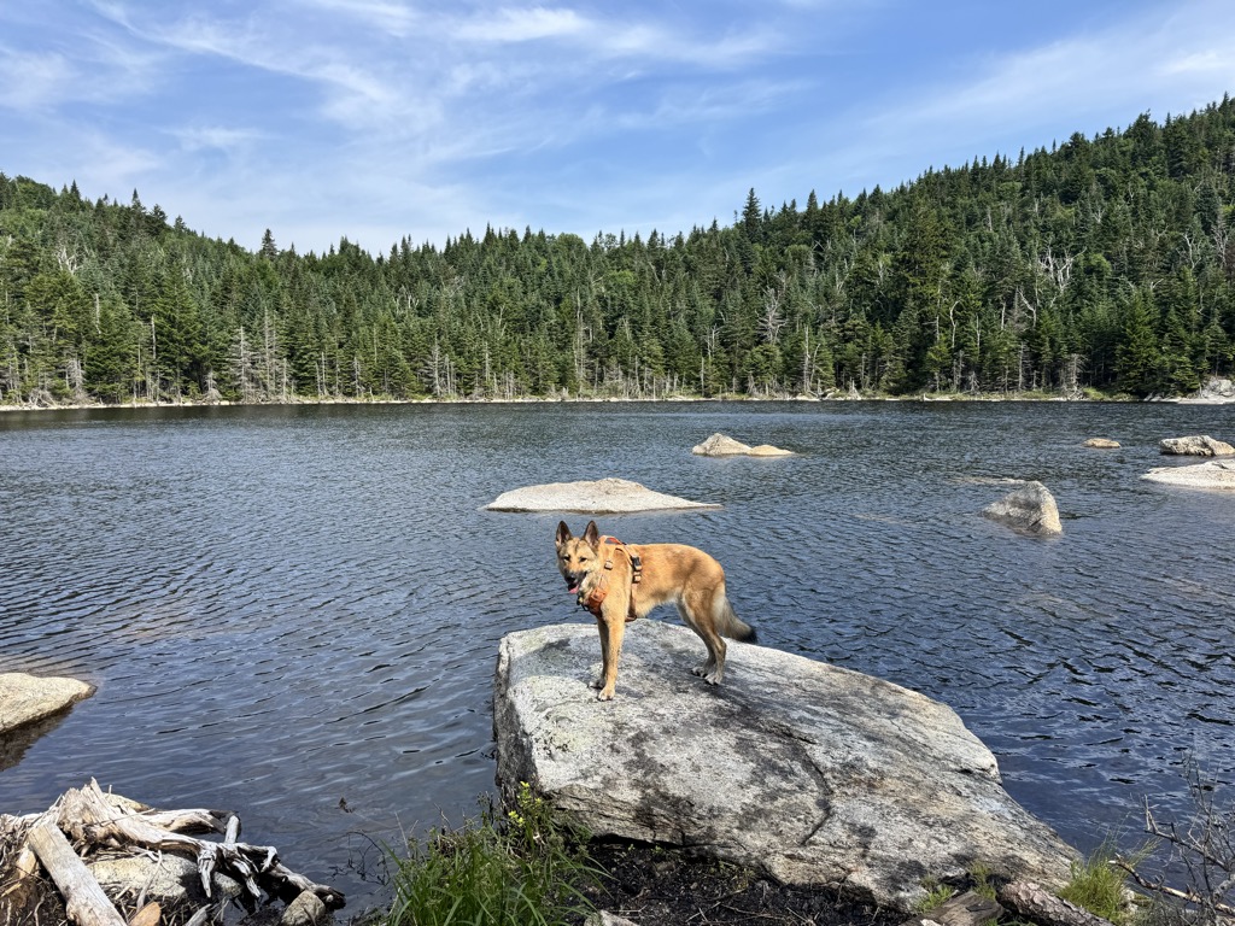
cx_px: 618
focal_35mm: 24
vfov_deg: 56.8
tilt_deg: -5.1
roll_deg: +0.3
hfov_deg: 71.6
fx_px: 856
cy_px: 463
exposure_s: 1/2604
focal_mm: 6.76
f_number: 1.78
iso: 80
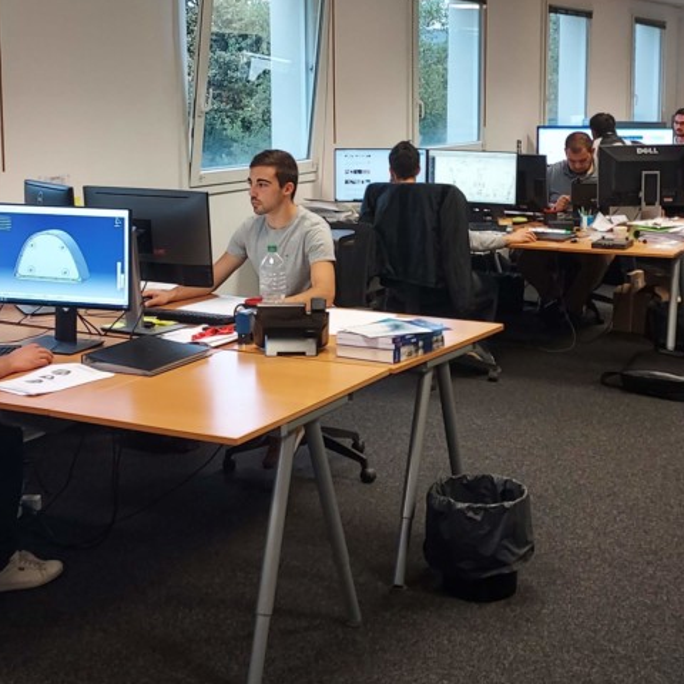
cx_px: 308
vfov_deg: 31.8
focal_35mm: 53
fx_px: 1185
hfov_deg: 32.2
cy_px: 200
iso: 200
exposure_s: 1/50
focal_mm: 4.6
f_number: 1.8
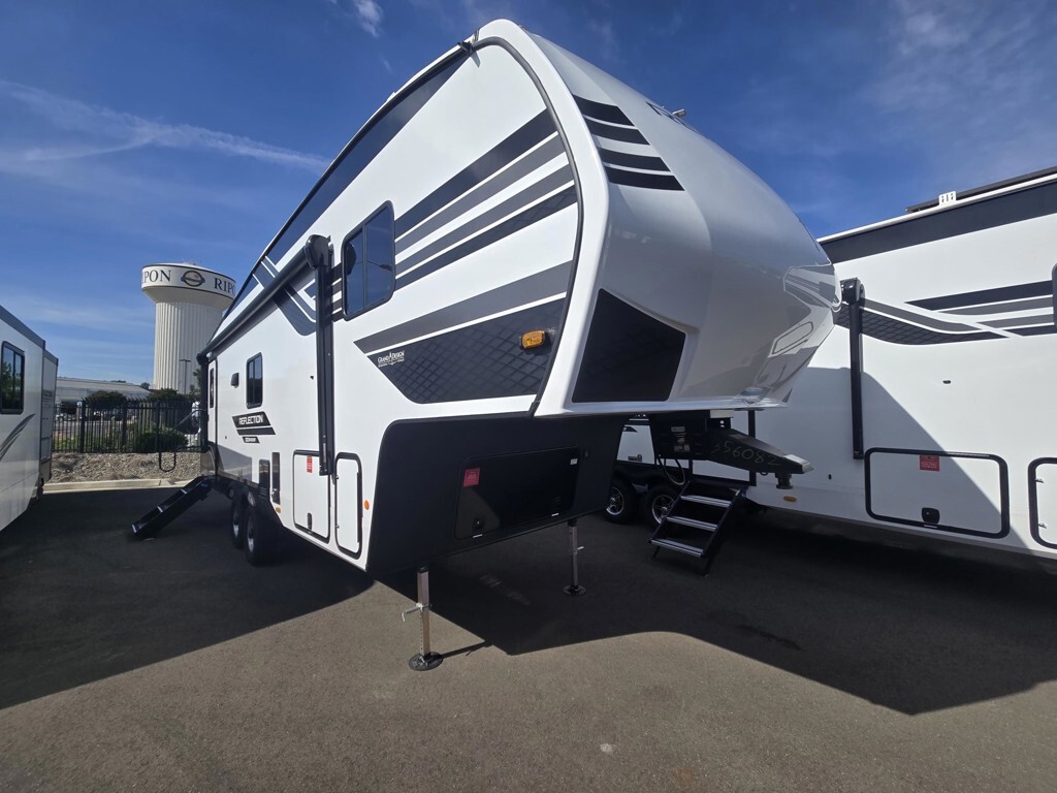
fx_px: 397
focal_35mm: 13
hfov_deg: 106.2
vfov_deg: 89.9
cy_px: 396
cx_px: 528
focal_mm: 2.2
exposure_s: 1/3143
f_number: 2.2
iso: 50
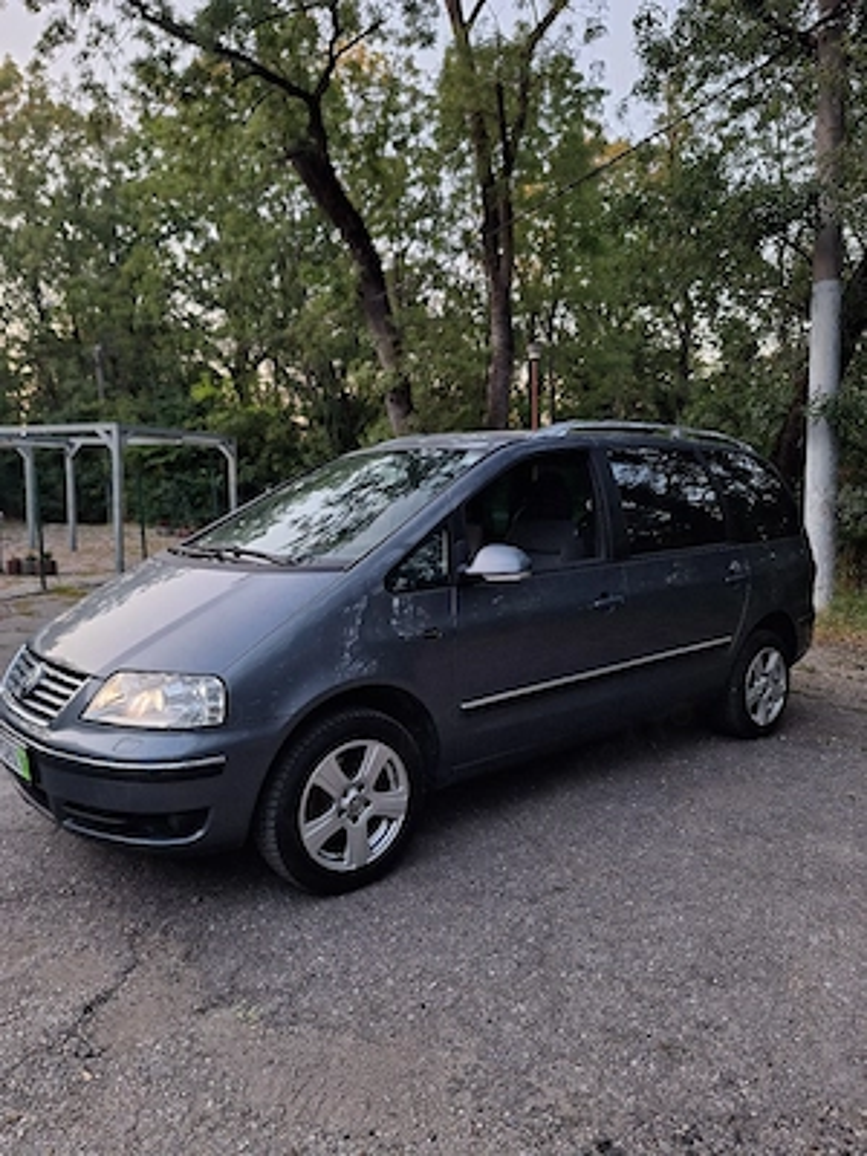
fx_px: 768
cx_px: 434
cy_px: 578
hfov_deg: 58.9
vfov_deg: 73.9
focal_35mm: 23
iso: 40
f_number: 1.8
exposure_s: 1/100
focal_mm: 5.54
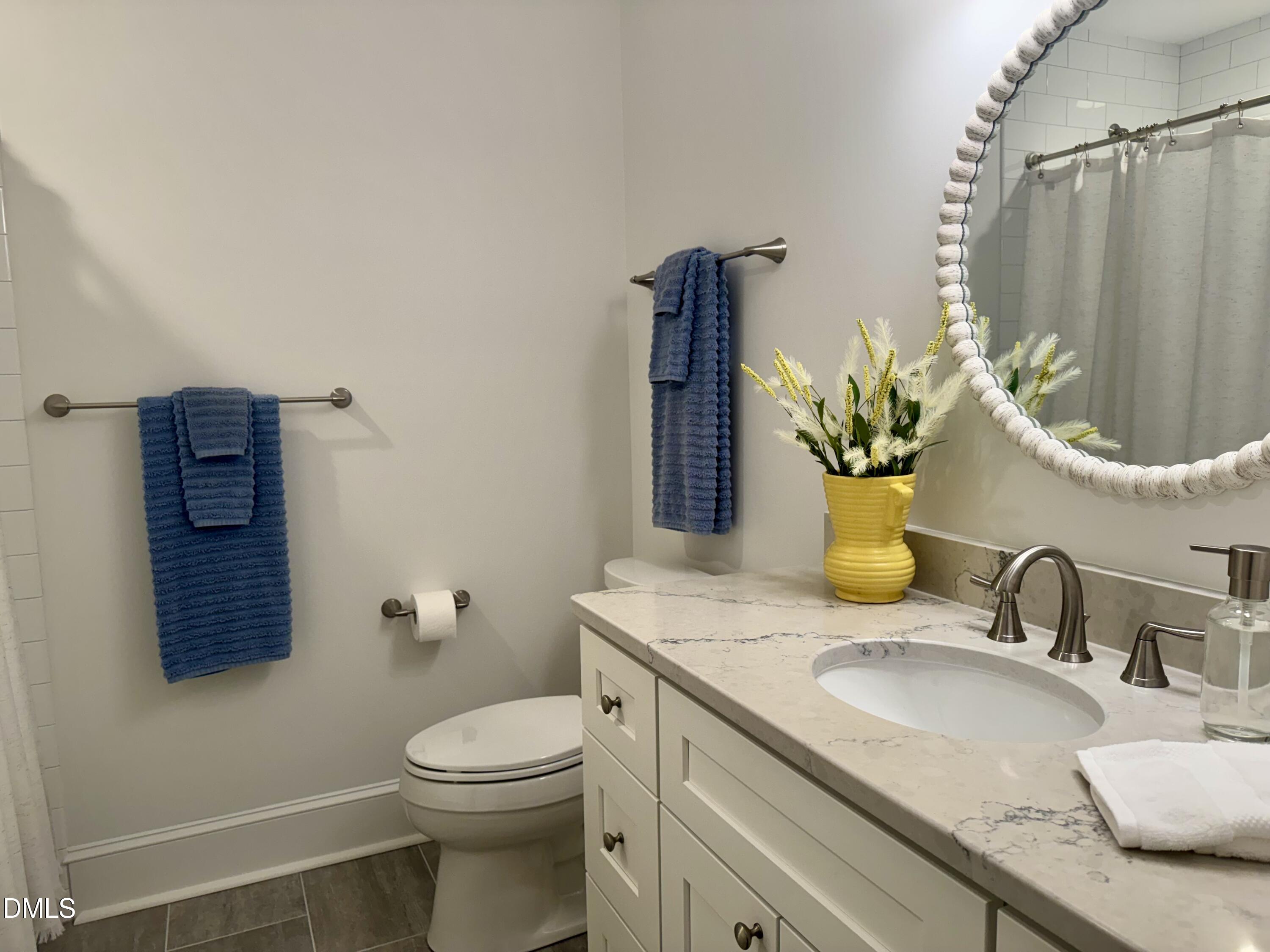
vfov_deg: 56.8
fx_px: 881
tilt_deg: -7.1
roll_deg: +1.0
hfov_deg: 71.6
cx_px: 635
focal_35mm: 24
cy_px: 476
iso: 100
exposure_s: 1/120
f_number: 1.78
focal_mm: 6.76
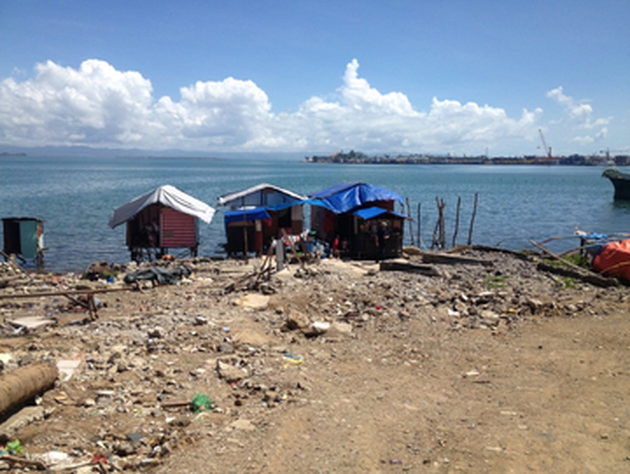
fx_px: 638
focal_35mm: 35
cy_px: 237
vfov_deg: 40.8
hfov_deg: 52.6
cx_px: 315
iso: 50
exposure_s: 1/2513
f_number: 2.4
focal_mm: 4.28
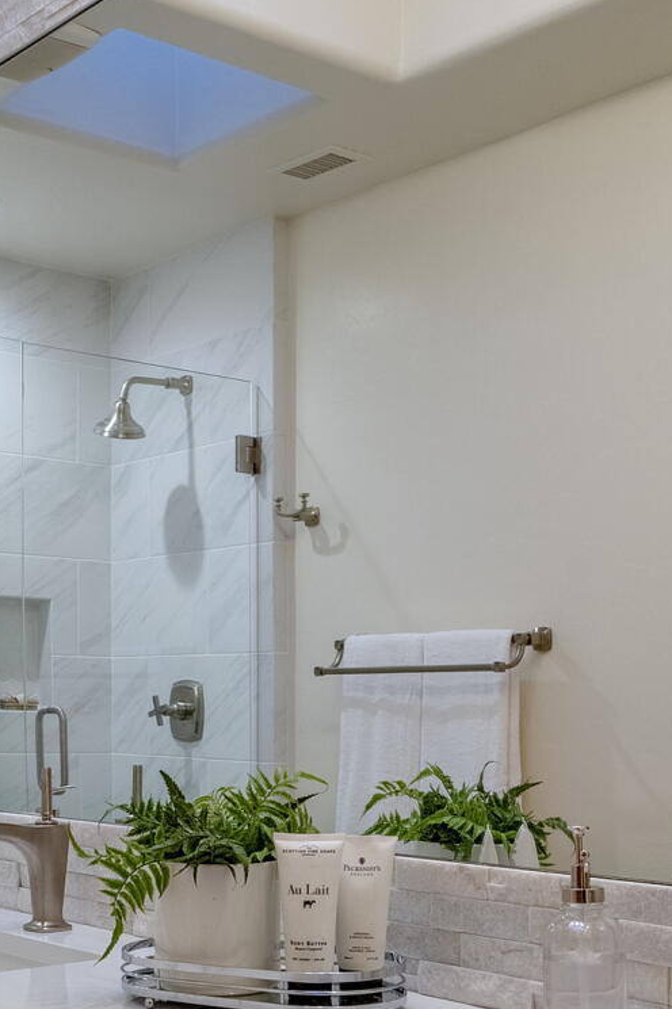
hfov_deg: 26.3
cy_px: 674
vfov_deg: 38.4
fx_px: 1429
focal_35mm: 51
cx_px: 226
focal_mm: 19
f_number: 10
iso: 200
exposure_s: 1/50
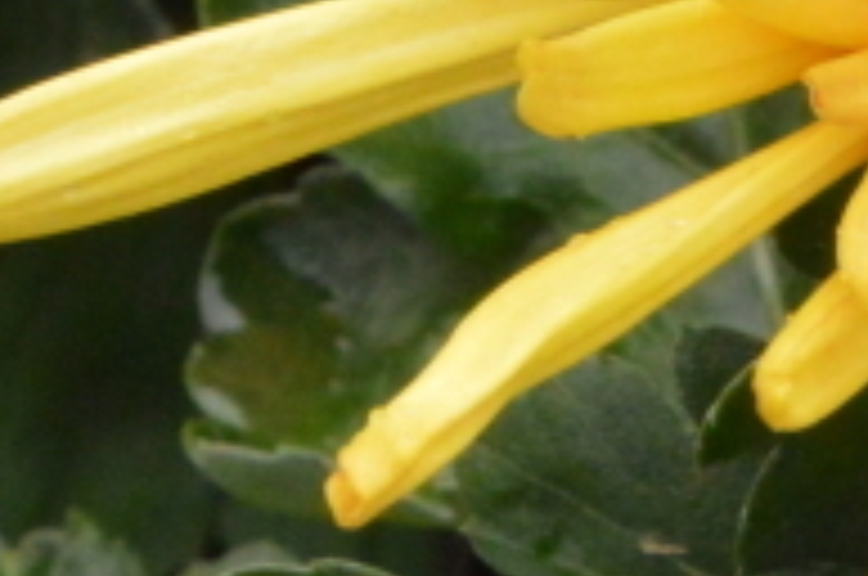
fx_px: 19184
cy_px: -178
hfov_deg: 2.6
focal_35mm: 797
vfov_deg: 1.7
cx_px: 1228
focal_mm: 100
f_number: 20
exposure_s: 1/250
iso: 3600
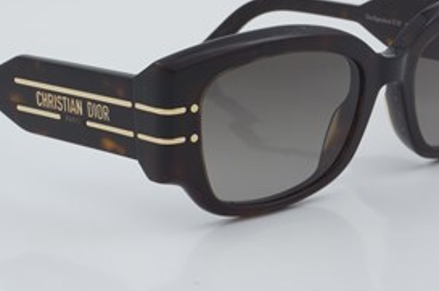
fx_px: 1339
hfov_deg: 18.6
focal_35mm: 110
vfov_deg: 12.4
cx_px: 215
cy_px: 105
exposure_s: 1/4
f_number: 29
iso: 100
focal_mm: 50
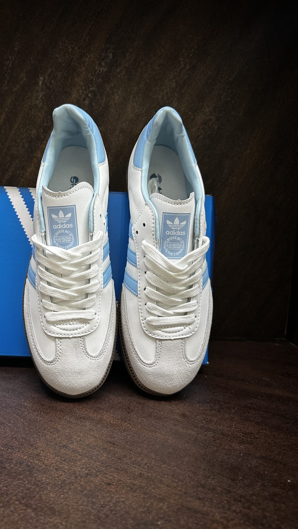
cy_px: 258
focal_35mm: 27
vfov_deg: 69.8
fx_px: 379
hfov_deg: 42.2
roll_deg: -1.6
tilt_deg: -7.3
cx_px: 93
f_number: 1.78
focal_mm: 6.86
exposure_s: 1/100
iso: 125
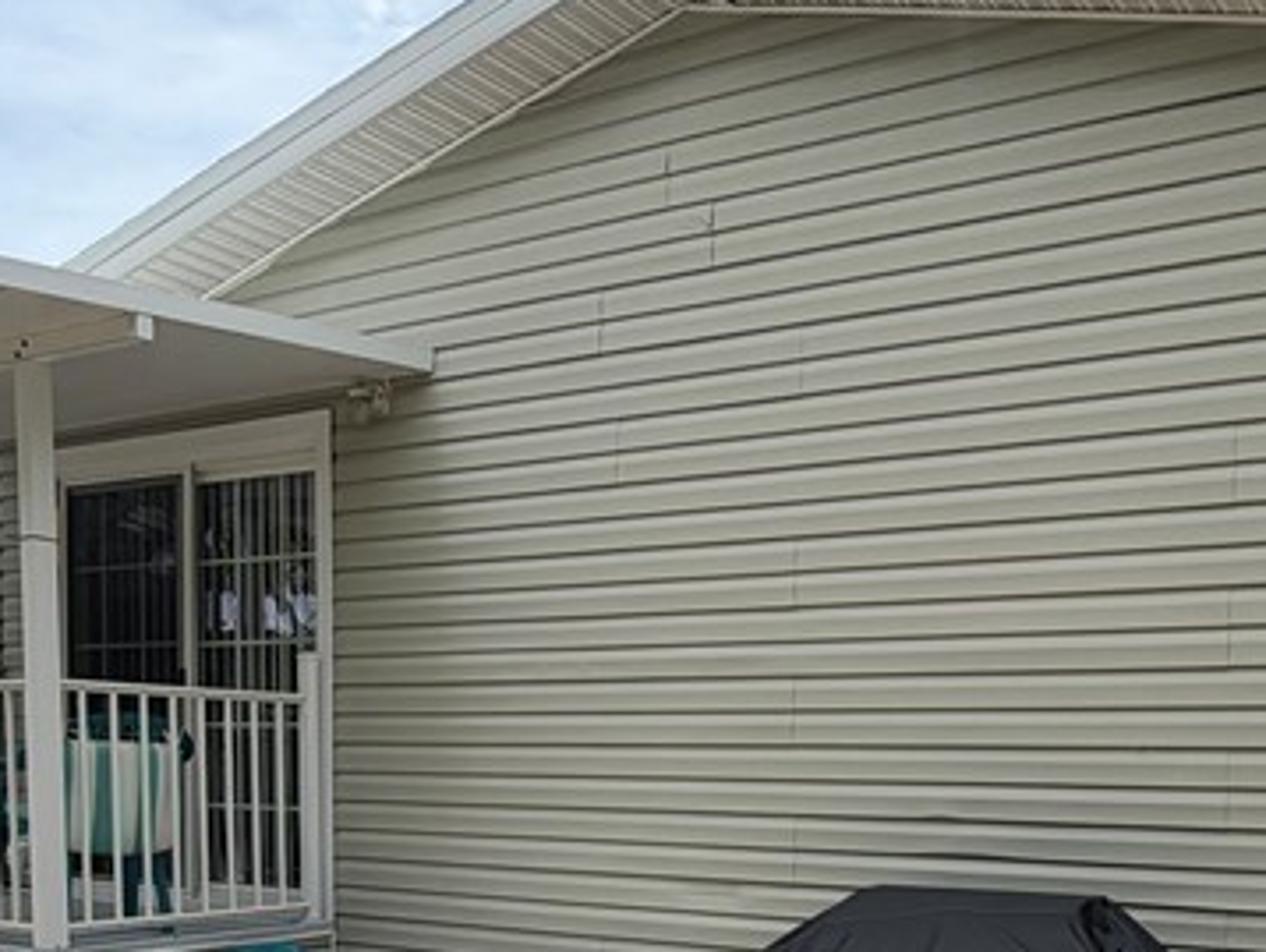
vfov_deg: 34.2
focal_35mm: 40
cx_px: 888
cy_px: 839
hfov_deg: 45.7
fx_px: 1464
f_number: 2.2
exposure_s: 1/830
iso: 20
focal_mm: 2.22
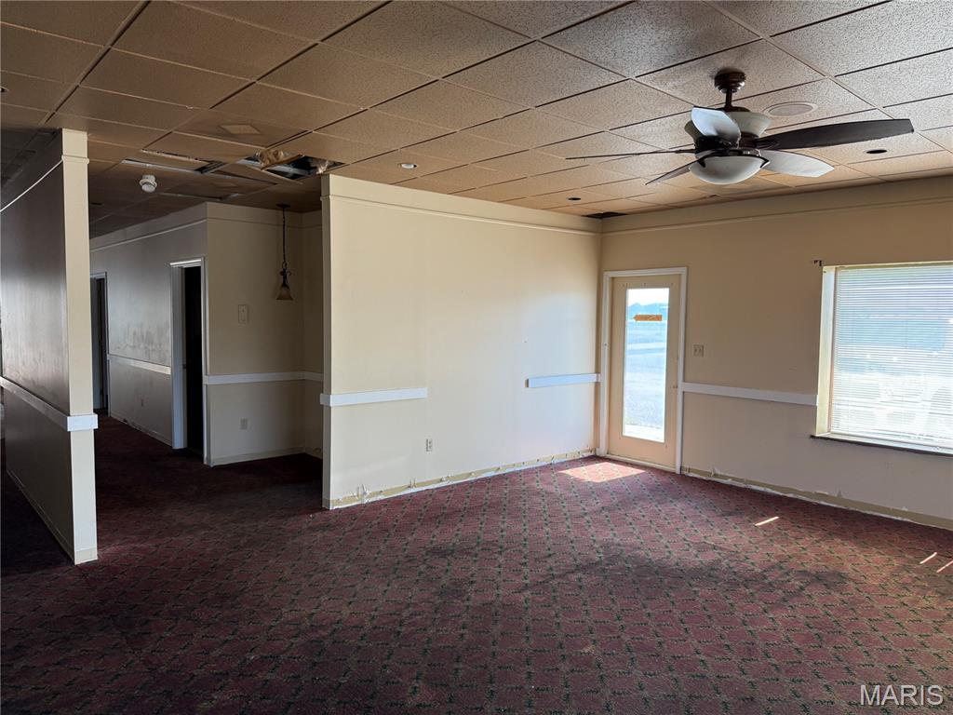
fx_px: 661
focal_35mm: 24
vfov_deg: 56.8
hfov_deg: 71.6
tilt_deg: -3.0
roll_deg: -0.5
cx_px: 476
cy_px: 358
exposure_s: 1/121
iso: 125
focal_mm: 6.76
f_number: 1.78
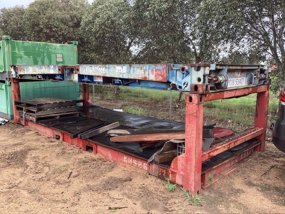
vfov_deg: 45.4
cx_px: 142
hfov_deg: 58.4
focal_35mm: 31
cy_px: 107
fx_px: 255
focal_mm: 3.3
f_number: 2.4
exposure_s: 1/120
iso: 32
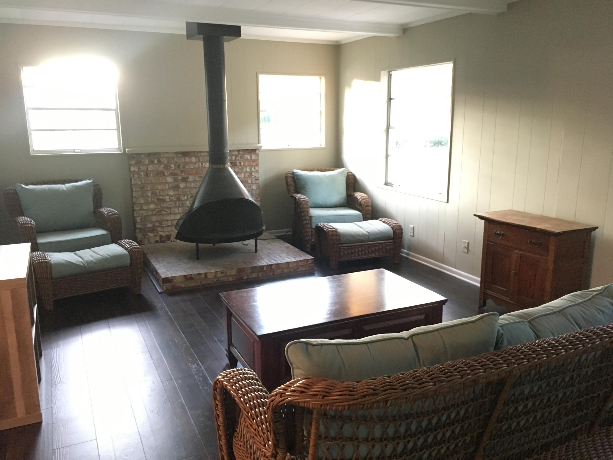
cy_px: 230
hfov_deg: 61.7
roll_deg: +0.0
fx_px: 514
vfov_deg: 48.2
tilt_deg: -13.1
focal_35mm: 29
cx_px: 306
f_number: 2.2
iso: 400
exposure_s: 1/15
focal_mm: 4.15
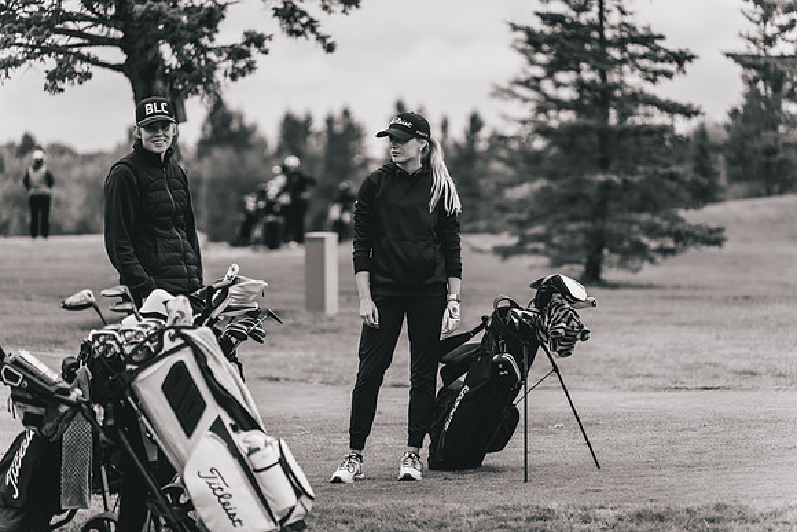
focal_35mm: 150
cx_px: 398
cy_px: 266
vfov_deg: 9.2
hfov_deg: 13.7
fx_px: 3321
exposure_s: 1/3200
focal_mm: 150
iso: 800
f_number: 2.8
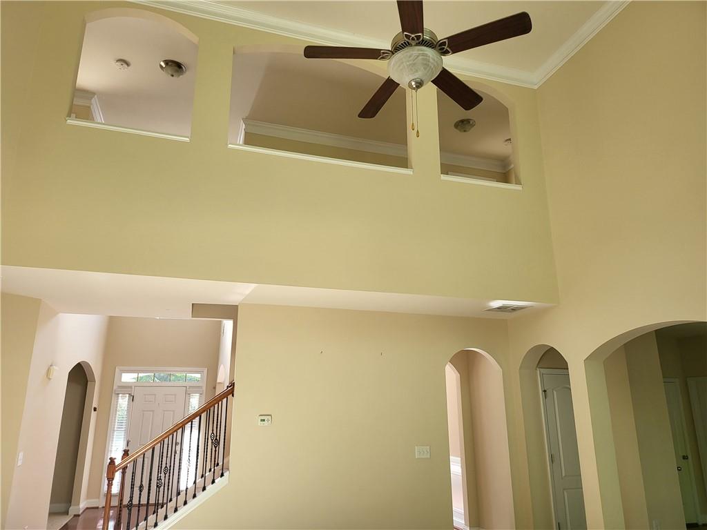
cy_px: 265
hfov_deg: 71.6
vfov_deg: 56.8
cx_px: 354
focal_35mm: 24
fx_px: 490
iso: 160
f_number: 1.8
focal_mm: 5
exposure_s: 1/120
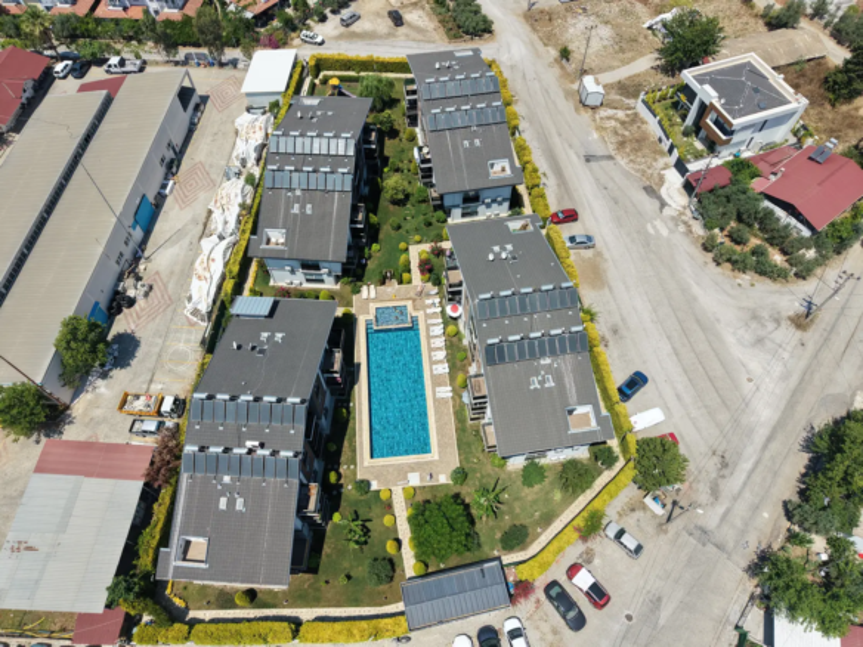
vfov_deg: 56.8
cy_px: 324
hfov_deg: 71.6
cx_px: 432
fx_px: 598
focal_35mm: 24
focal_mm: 8.67
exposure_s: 1/5000
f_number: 1.8
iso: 200
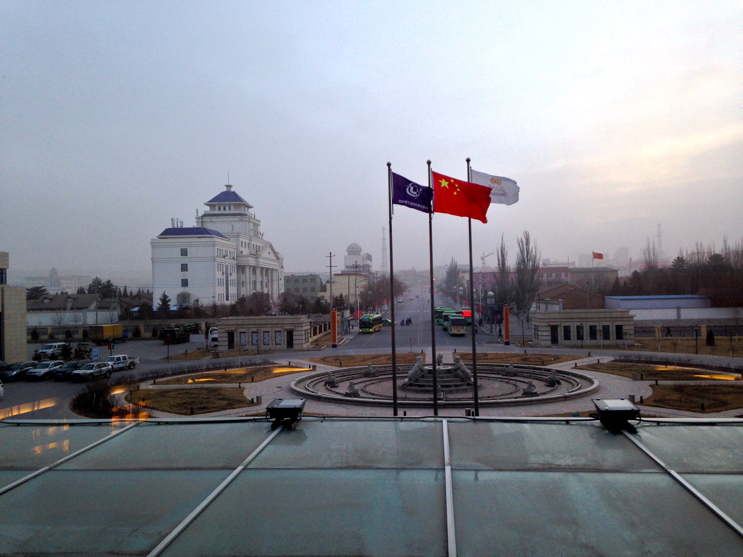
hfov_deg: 55.4
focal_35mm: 33
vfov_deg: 42.9
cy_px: 278
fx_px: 708
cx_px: 372
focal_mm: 4.12
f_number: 2.4
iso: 64
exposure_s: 1/120
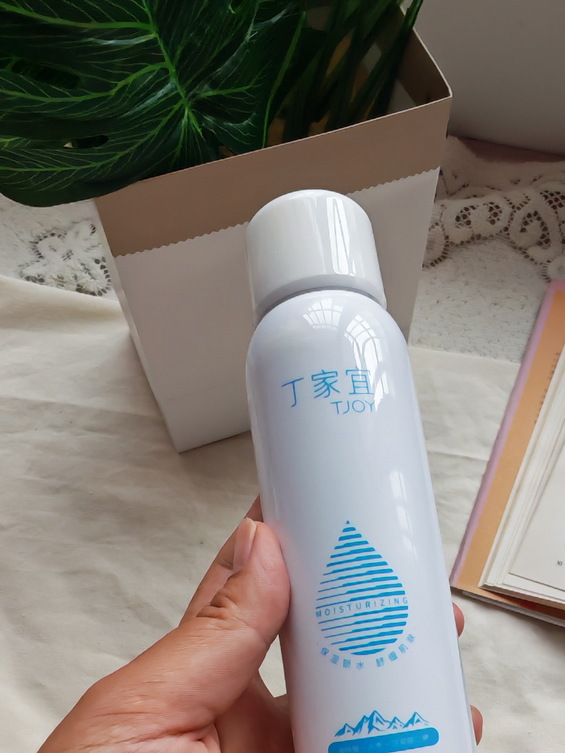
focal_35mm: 33
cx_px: 357
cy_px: 515
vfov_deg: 54.0
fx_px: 718
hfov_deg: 42.6
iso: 250
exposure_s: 1/100
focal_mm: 1.96
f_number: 2.2
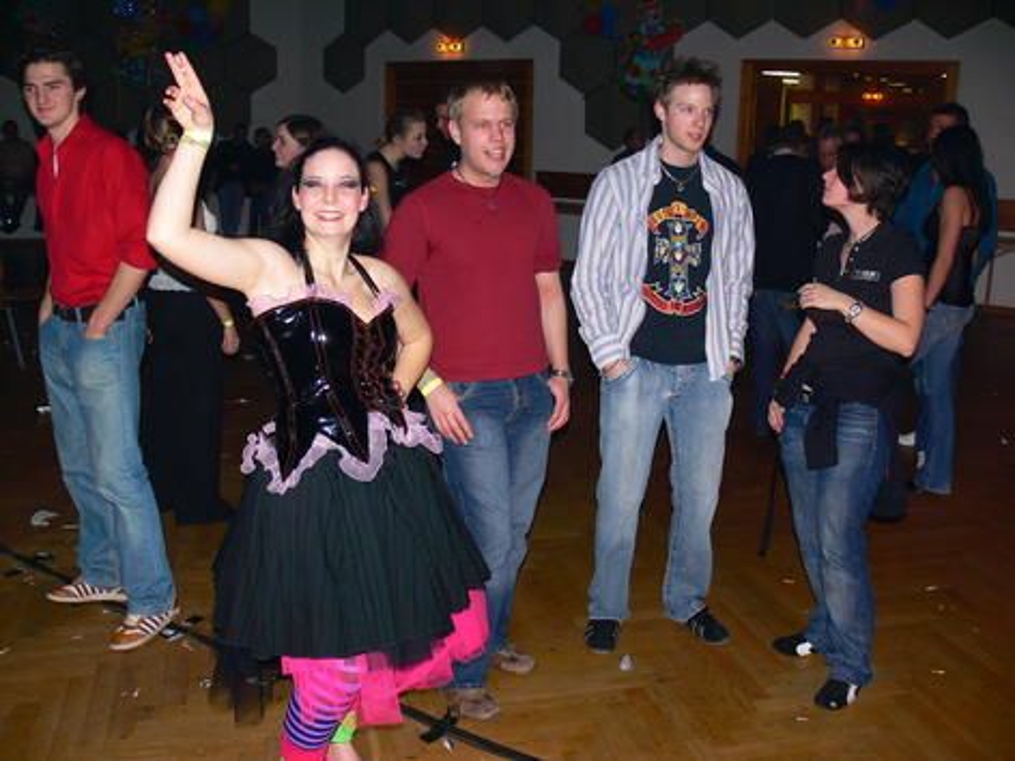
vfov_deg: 40.7
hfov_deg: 52.6
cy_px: 380
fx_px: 1026
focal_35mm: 35
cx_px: 508
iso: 100
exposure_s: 1/30
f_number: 2.8
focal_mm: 7.4
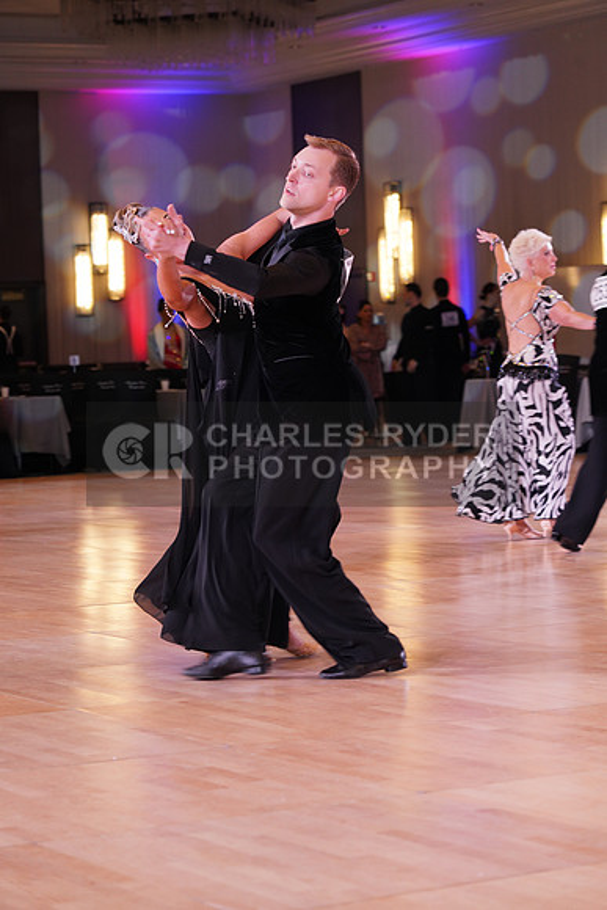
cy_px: 455
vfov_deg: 19.5
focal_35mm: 105
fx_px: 2654
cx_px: 304
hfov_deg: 13.0
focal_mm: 105
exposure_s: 1/125
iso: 1250
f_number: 5
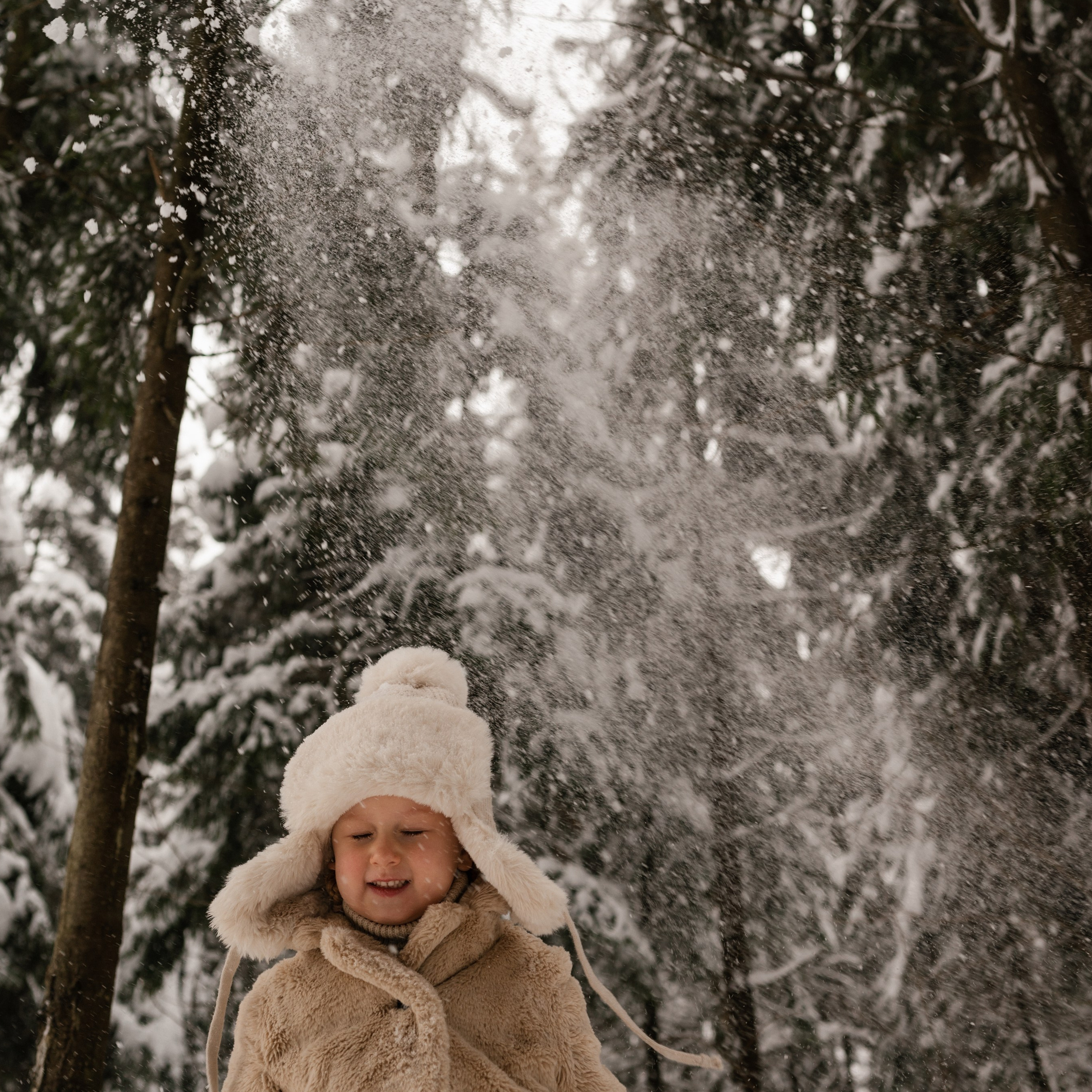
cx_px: 541
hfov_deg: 37.6
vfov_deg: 37.5
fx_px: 1606
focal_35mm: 45
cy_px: 510
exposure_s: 1/320
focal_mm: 35
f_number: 3.5
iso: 320
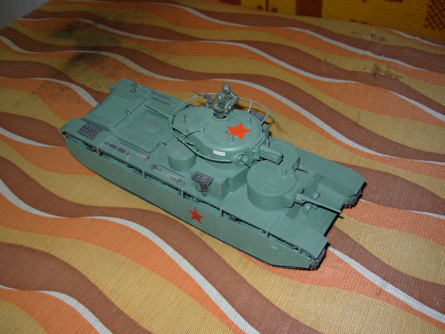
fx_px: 489
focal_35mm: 38
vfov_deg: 37.7
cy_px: 167
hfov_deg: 49.0
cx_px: 222
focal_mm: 6.3
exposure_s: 1/32
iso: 50
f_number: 2.9
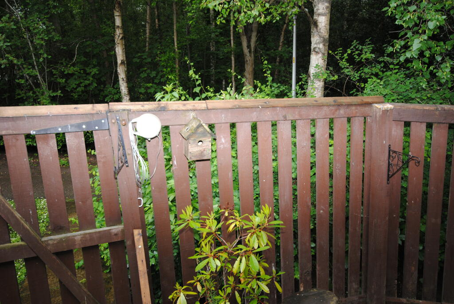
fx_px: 379
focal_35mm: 30
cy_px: 152
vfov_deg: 43.7
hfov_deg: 61.9
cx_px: 227
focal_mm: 20
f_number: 5.6
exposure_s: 1/60
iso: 200
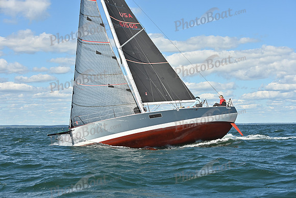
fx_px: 576
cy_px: 99
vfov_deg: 19.5
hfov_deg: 28.8
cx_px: 148
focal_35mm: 70
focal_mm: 70
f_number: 8
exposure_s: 1/1250
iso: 320
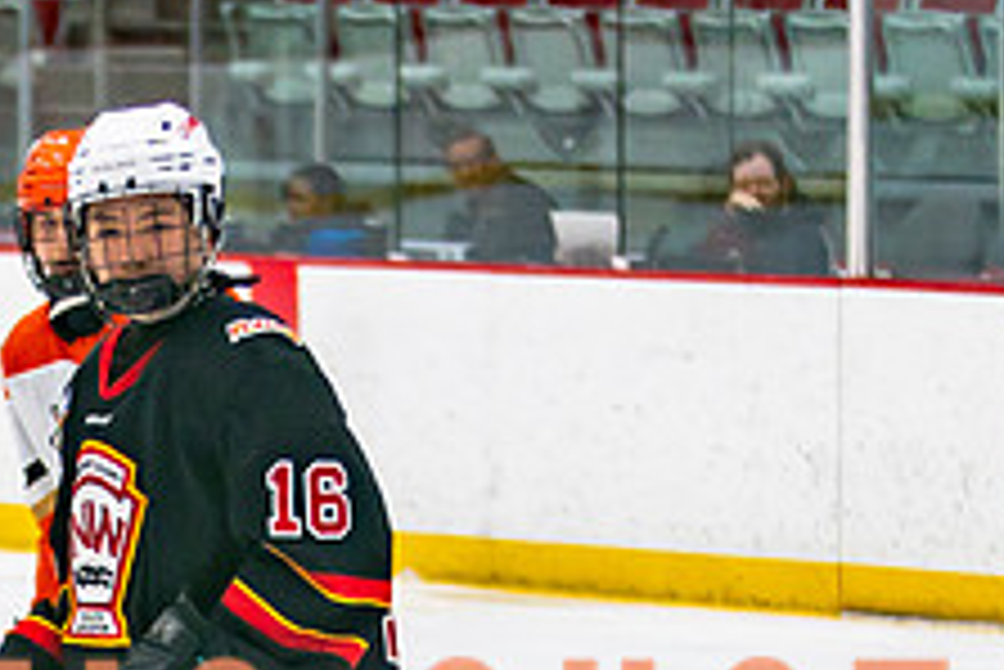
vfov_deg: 3.6
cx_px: 105
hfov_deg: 5.3
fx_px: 10800
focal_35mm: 387
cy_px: 800
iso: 640
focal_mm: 85
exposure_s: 1/640
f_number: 2.8
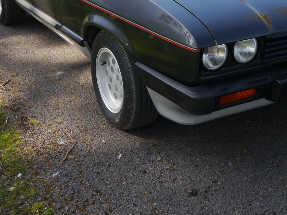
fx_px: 498
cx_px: 208
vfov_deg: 23.8
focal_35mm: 60
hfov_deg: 31.7
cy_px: 20
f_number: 4
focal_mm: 16
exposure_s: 1/125
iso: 160
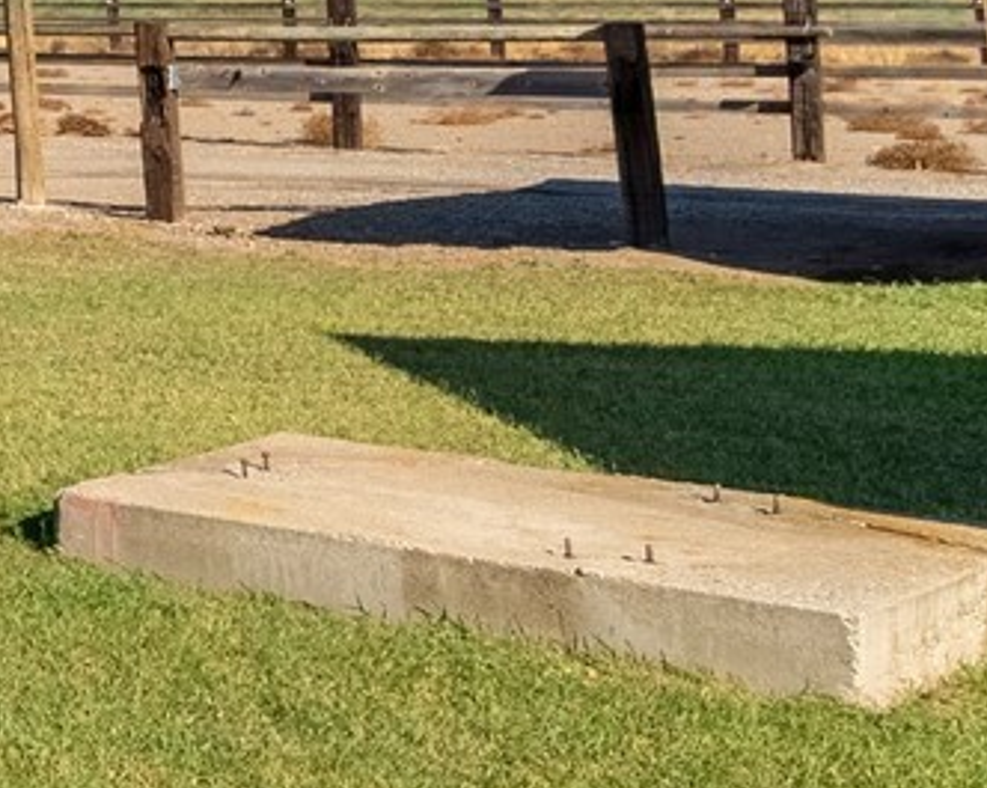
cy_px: -119
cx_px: -1440
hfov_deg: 14.7
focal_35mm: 73
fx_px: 2143
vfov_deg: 19.8
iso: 100
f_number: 6.3
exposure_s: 1/8000
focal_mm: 15.3
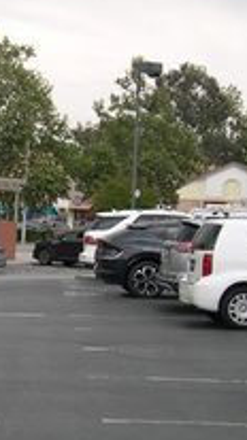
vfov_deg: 21.3
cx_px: -194
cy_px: 282
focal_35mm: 100
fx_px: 1168
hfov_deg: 11.3
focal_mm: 8
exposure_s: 1/100
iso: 100
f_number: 7.6
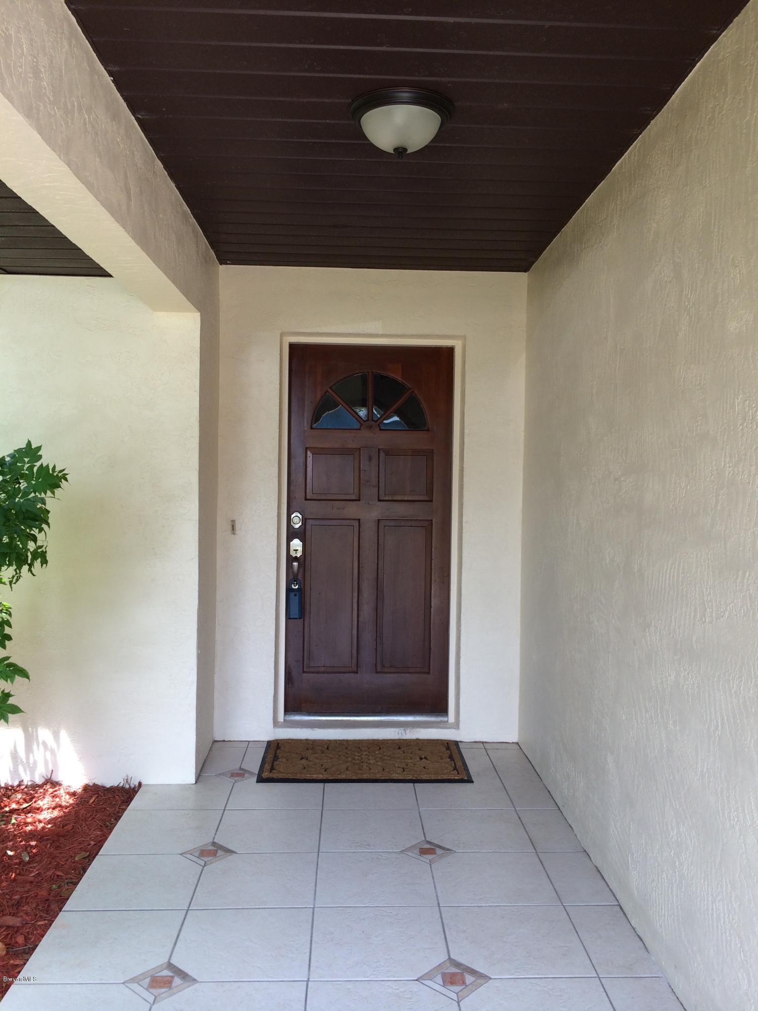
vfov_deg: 60.0
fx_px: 876
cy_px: 506
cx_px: 379
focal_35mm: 30
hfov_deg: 46.8
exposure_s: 1/121
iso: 32
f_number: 2.2
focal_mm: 4.12
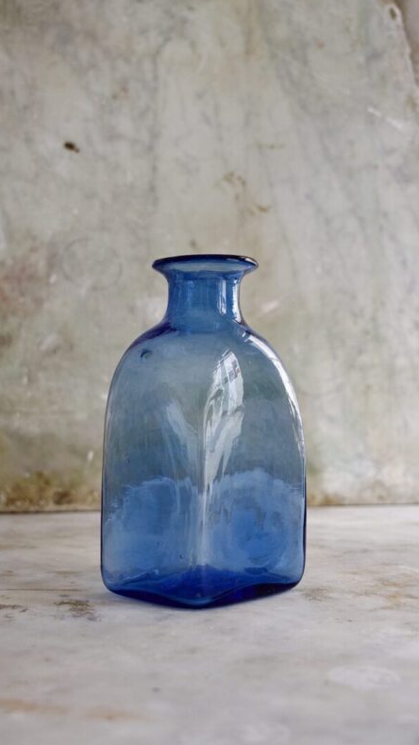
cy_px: 368
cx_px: 218
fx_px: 1046
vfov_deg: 39.2
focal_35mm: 53
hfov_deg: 22.6
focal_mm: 24
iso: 320
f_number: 3.5
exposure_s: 1/60
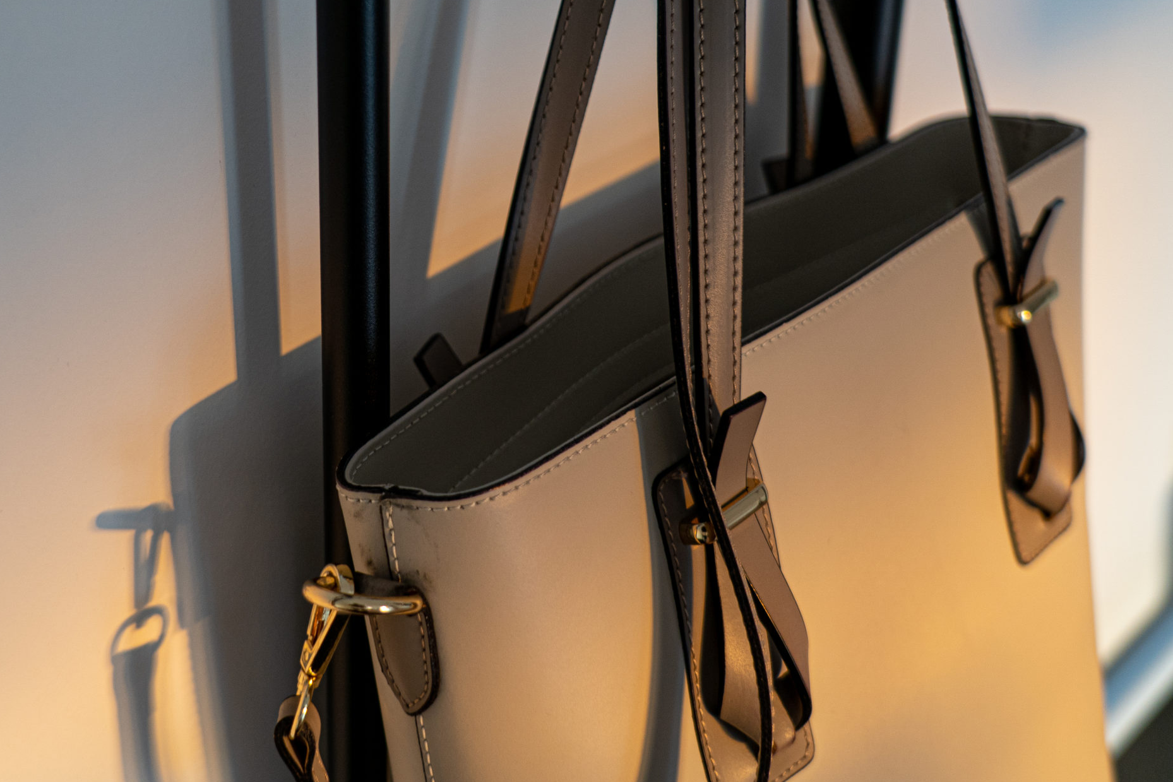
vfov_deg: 21.8
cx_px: 390
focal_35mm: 62
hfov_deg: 32.1
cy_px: 277
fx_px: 2020
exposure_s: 1/6
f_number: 4
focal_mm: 45
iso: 500
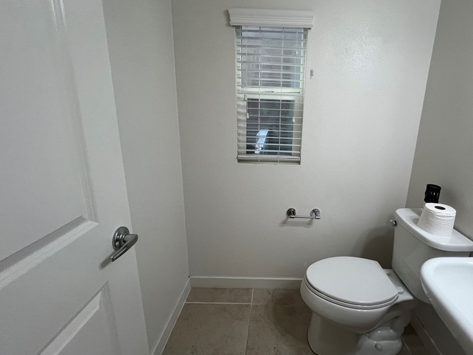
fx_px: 219
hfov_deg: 93.6
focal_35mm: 16
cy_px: 166
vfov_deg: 78.0
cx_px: 276
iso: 100
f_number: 1.8
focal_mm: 1.57
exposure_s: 1/120
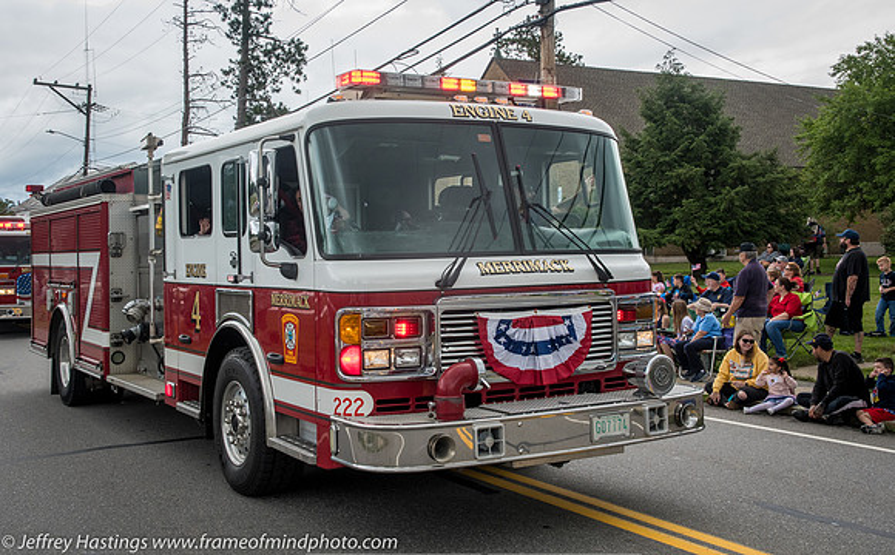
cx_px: 433
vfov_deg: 30.5
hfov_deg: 47.5
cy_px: 245
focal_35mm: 42
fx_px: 1017
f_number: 10
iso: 500
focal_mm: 26
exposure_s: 1/400
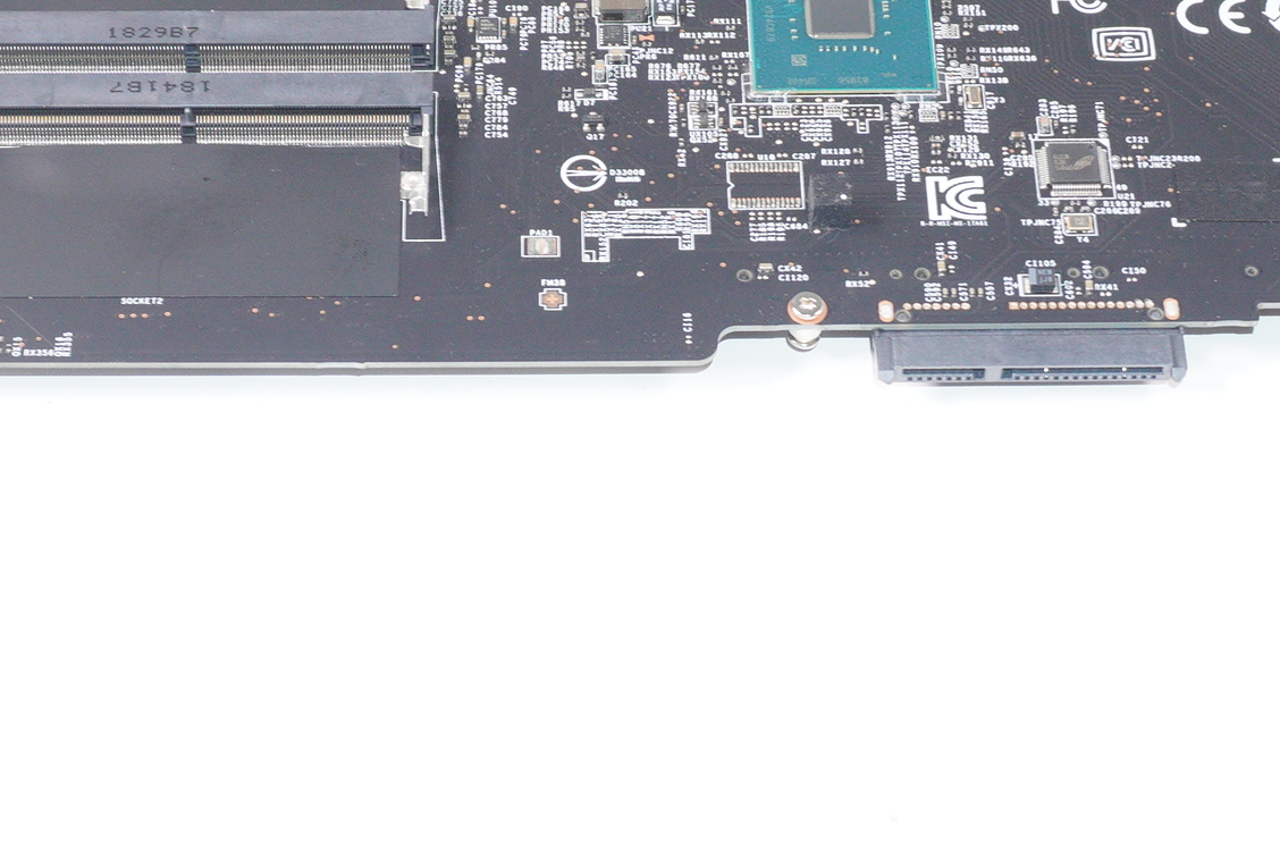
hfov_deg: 21.2
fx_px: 3410
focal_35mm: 96
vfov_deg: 14.2
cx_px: 522
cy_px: 277
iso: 640
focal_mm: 24
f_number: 6.3
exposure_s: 1/160
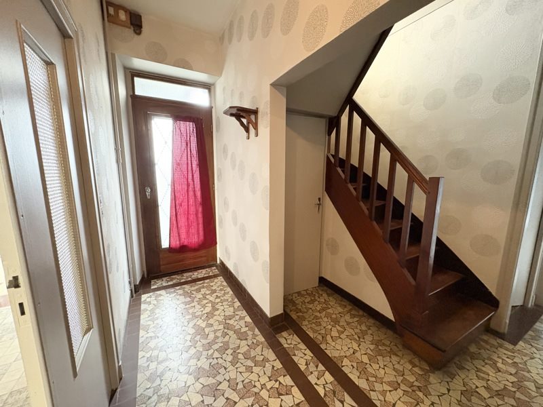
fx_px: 220
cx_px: 272
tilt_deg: -8.5
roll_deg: -0.6
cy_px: 204
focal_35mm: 14
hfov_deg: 102.1
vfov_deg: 85.7
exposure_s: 1/50
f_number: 2.2
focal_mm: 2.22
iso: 800
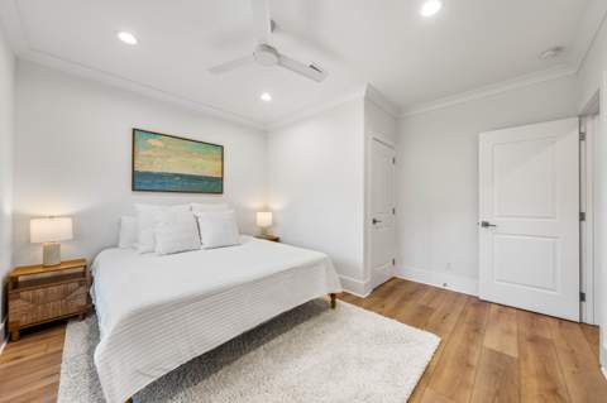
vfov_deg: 85.3
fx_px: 219
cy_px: 202
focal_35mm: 13
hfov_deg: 108.4
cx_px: 304
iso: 250
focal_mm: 13
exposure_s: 1/13
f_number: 7.1
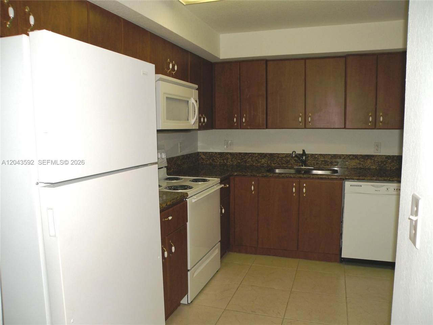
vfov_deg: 51.4
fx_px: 338
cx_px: 216
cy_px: 162
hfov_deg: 65.3
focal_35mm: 27
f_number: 2.8
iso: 64
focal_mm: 4.7
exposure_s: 1/30
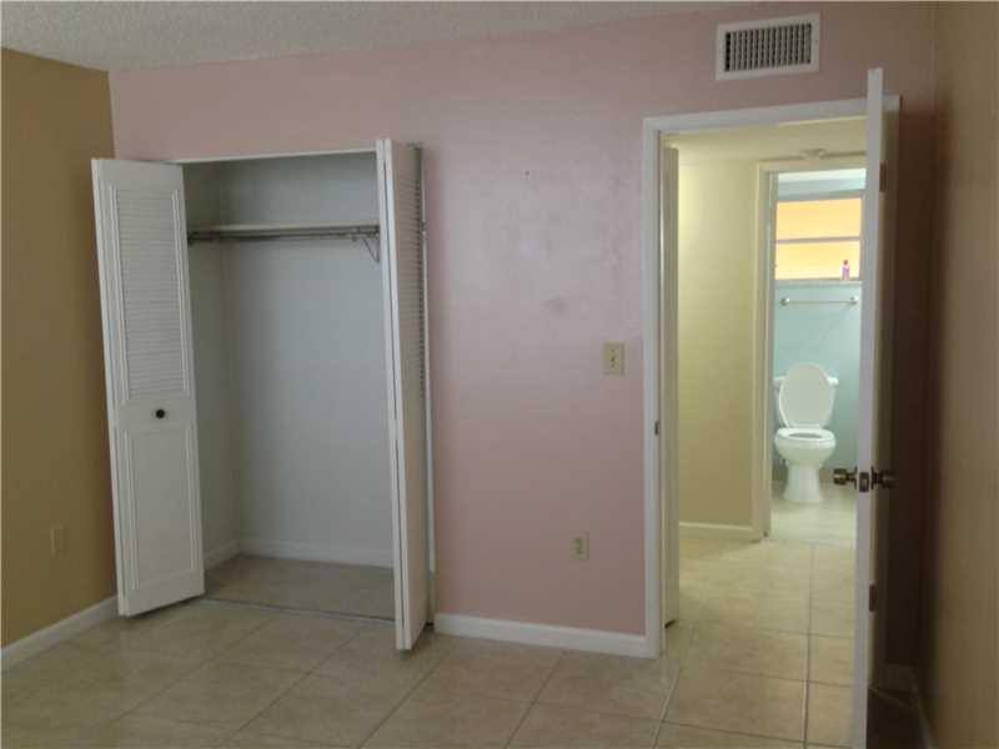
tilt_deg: -7.5
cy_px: 374
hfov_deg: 55.4
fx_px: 952
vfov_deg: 42.9
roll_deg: +1.6
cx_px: 500
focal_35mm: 33
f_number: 2.4
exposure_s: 1/20
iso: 100
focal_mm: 4.12
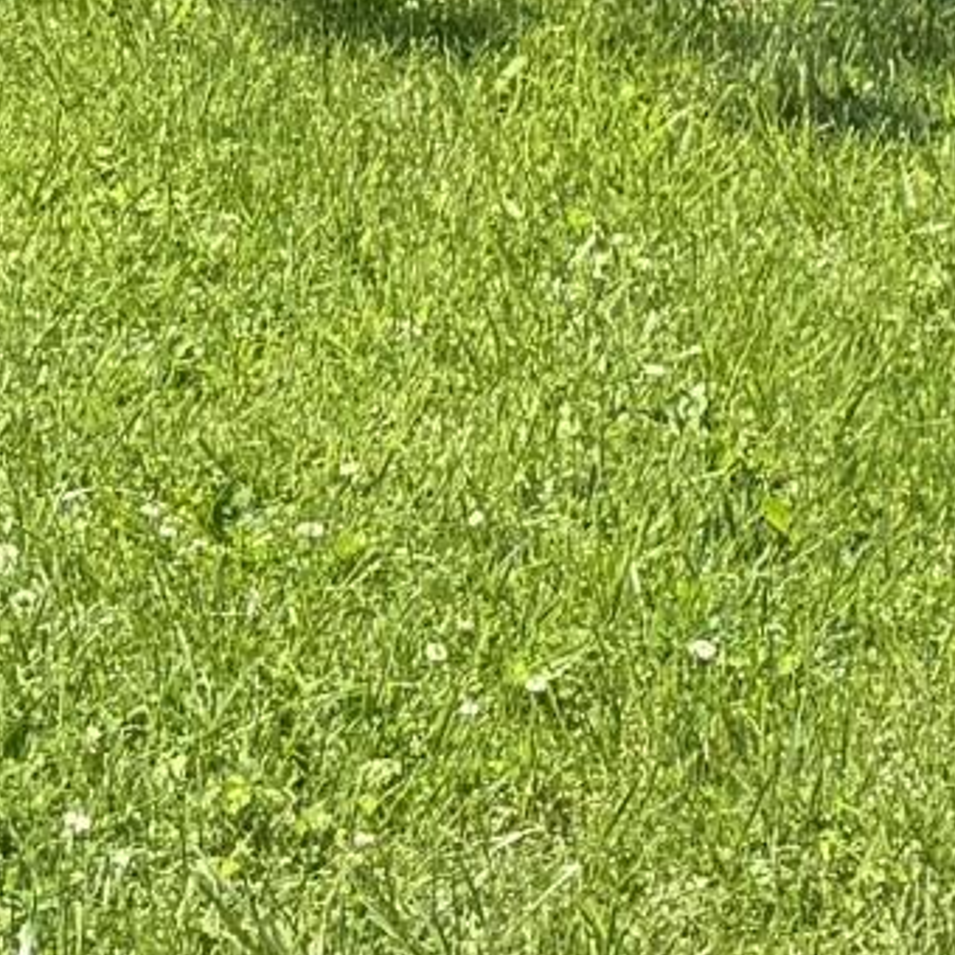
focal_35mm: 187
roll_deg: -1.1
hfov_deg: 8.7
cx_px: -1109
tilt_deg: -5.3
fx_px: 5837
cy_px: -1028
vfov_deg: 8.8
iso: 80
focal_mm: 6.76
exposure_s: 1/1637
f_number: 1.78
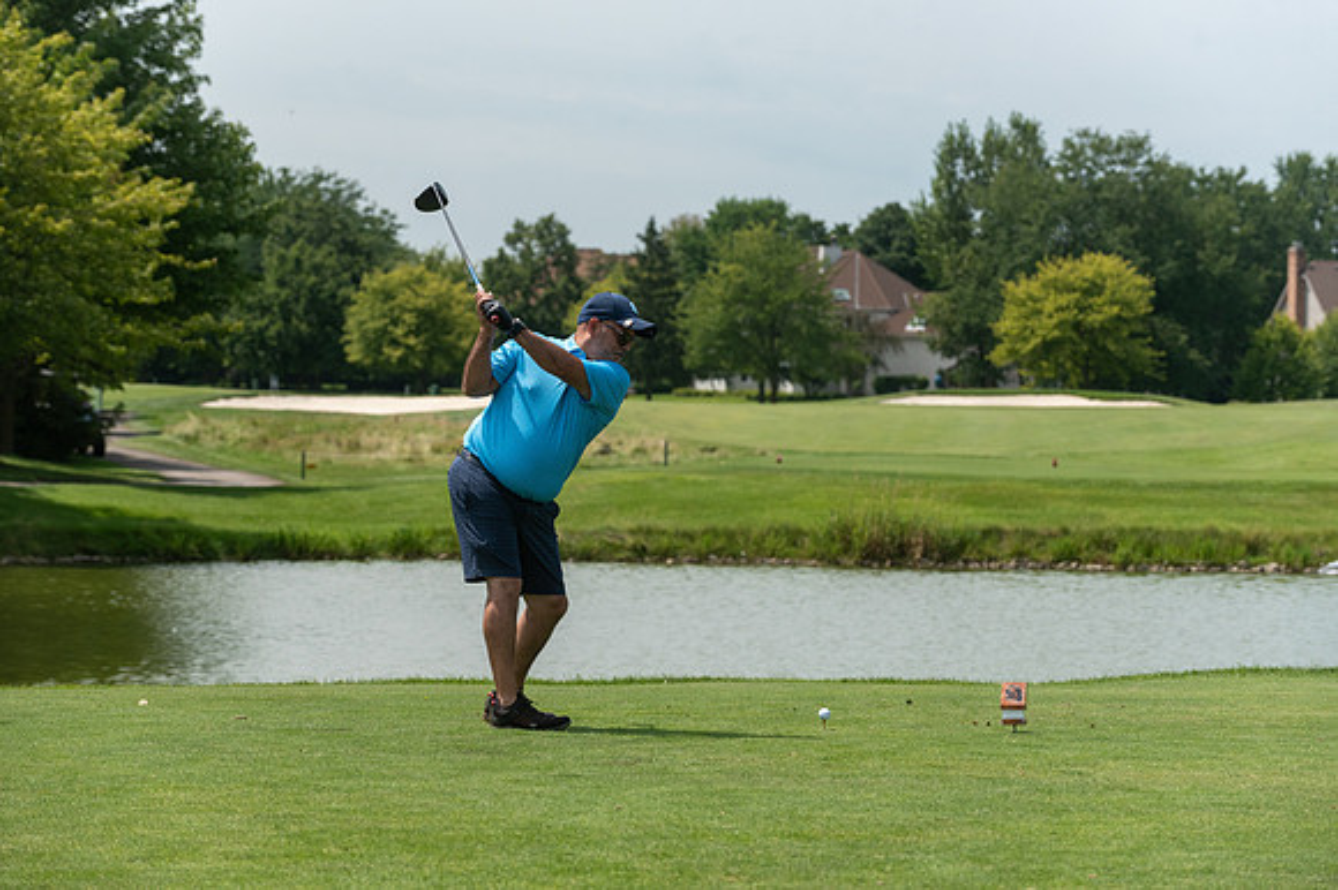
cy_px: 445
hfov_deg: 15.2
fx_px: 5020
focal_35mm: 135
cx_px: 669
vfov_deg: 10.1
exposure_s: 1/2500
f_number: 5
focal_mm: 135
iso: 250
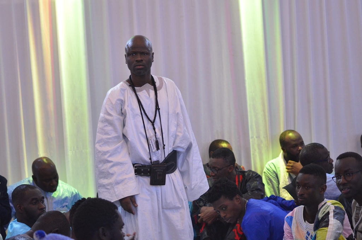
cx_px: 181
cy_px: 120
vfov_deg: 13.0
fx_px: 1054
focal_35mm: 105
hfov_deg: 19.5
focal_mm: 70
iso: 1600
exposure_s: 1/125
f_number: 4
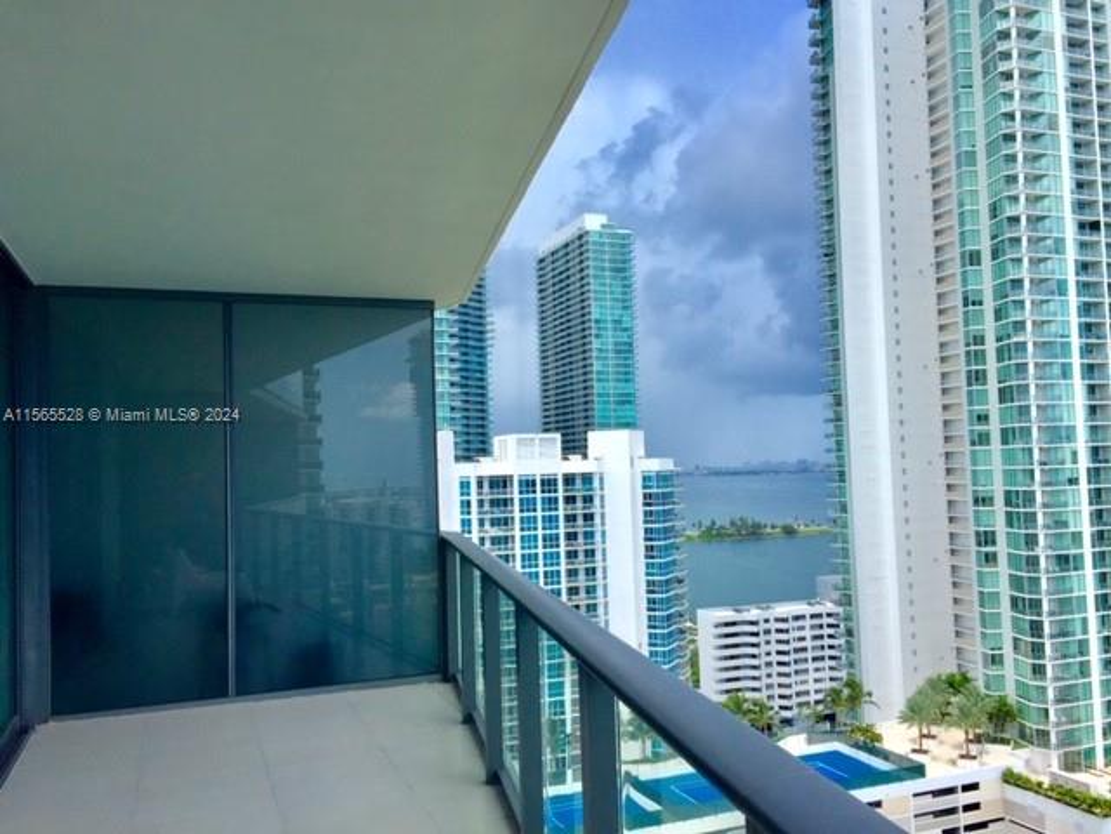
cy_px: 417
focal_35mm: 29
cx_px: 556
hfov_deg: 61.7
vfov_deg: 48.2
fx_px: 931
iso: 32
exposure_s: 1/1319
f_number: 2.2
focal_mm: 4.15
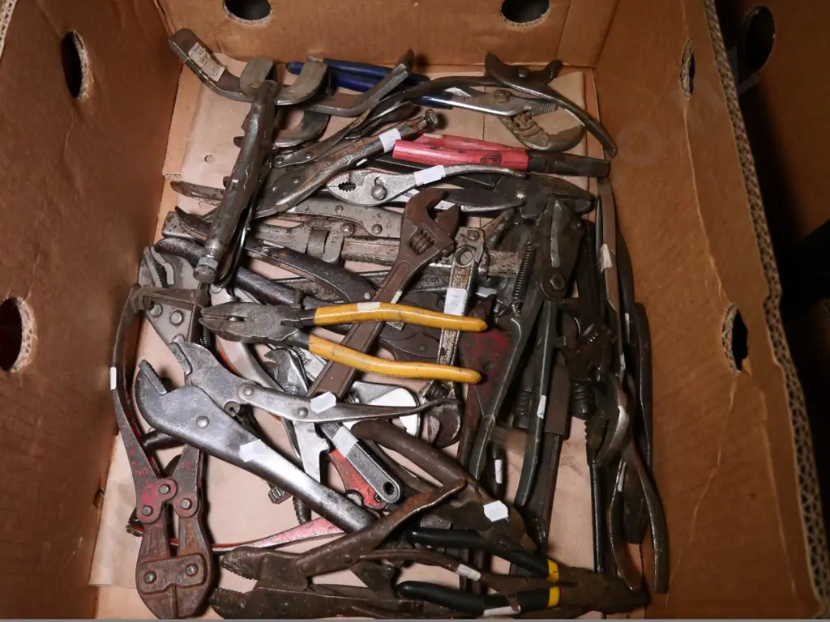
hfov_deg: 60.0
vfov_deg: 46.8
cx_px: 415
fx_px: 719
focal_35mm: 30
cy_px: 311
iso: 3200
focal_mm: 15
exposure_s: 1/320
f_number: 3.7
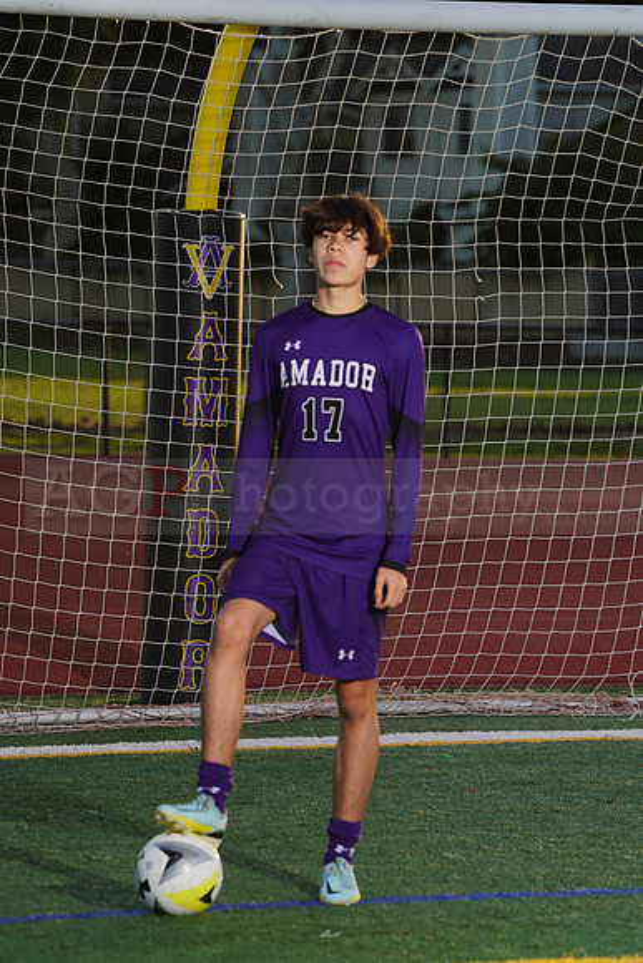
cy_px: 482
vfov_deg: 8.8
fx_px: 6292
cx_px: 322
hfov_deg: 5.9
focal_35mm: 235
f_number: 7.1
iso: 100
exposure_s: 1/200
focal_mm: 235
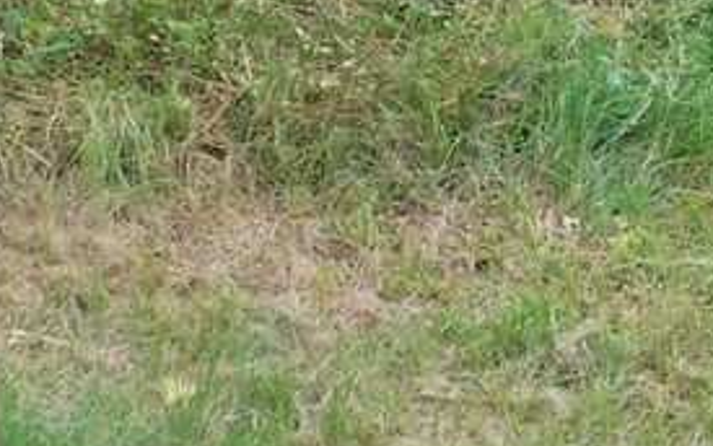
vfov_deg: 8.5
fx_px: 2760
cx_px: 980
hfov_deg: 14.0
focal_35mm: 142
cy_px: -583
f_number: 3
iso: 125
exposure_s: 1/80
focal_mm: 4
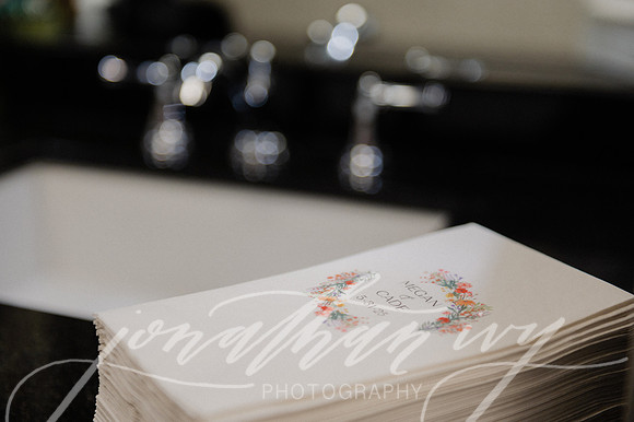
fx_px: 1056
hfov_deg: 33.4
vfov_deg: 22.6
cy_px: 211
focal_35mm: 60
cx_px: 317
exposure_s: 1/125
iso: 400
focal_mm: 60
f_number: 2.8
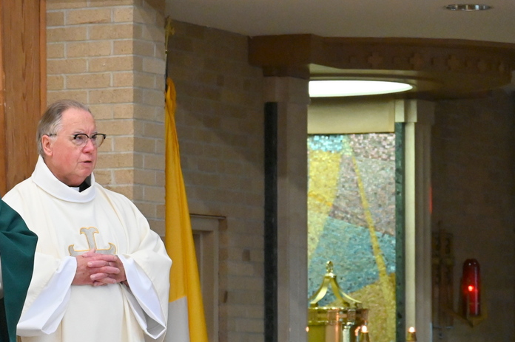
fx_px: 3088
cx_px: -47
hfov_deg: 9.4
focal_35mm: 216
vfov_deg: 6.3
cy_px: 353
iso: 7200
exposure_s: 1/200
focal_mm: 94
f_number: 6.3
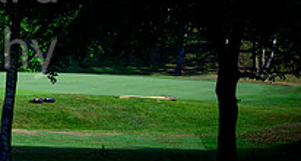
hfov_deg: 3.6
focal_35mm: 598
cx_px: -92
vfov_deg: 2.0
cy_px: -22
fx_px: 4716
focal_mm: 200
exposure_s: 1/640
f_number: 6.3
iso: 100
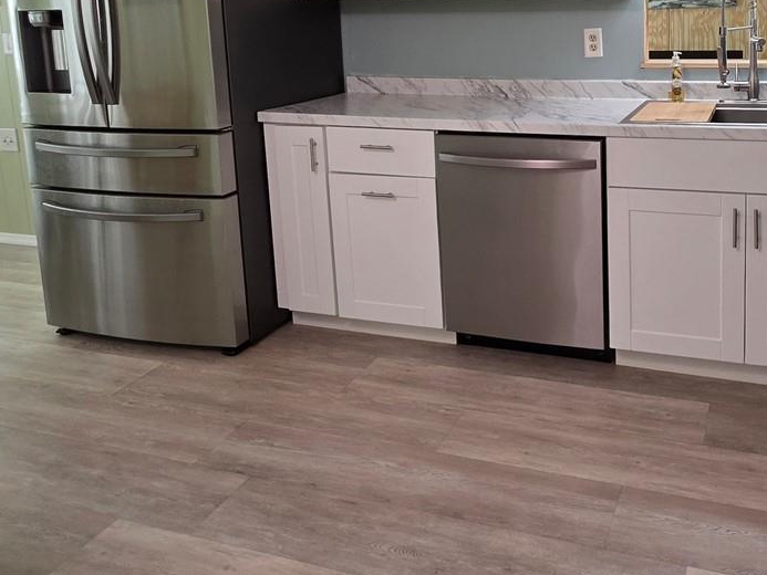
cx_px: 558
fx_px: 665
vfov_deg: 44.1
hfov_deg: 57.5
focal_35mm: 30
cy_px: 101
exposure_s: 1/120
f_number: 1.9
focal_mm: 2.2
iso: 200
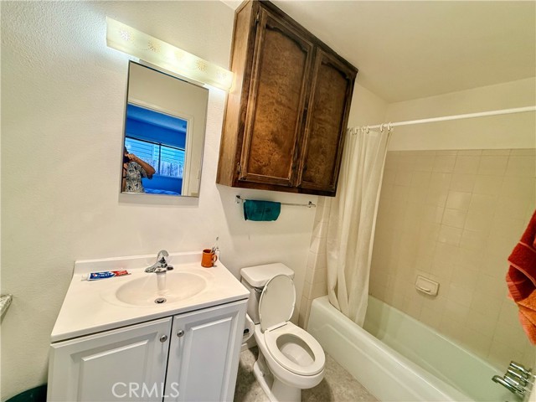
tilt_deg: -7.2
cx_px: 268
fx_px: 217
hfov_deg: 102.1
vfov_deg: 85.7
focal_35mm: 14
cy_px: 201
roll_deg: -8.6
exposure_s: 1/120
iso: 160
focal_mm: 2.22
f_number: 2.2
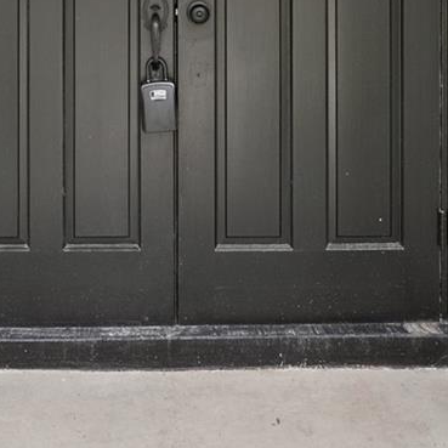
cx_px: 168
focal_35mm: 59
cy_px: -97
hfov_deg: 29.0
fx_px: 864
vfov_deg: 25.8
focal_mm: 16
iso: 100
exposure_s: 1/50
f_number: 9
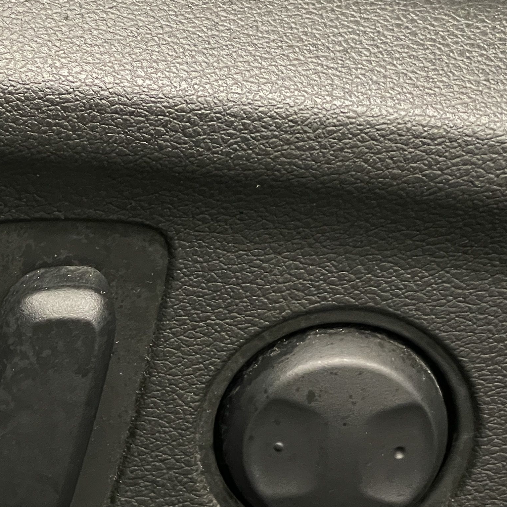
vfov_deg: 14.3
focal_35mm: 121
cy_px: 403
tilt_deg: -24.6
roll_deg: +0.7
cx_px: -94
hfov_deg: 14.0
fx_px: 2005
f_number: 2
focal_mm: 6
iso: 640
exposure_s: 1/50
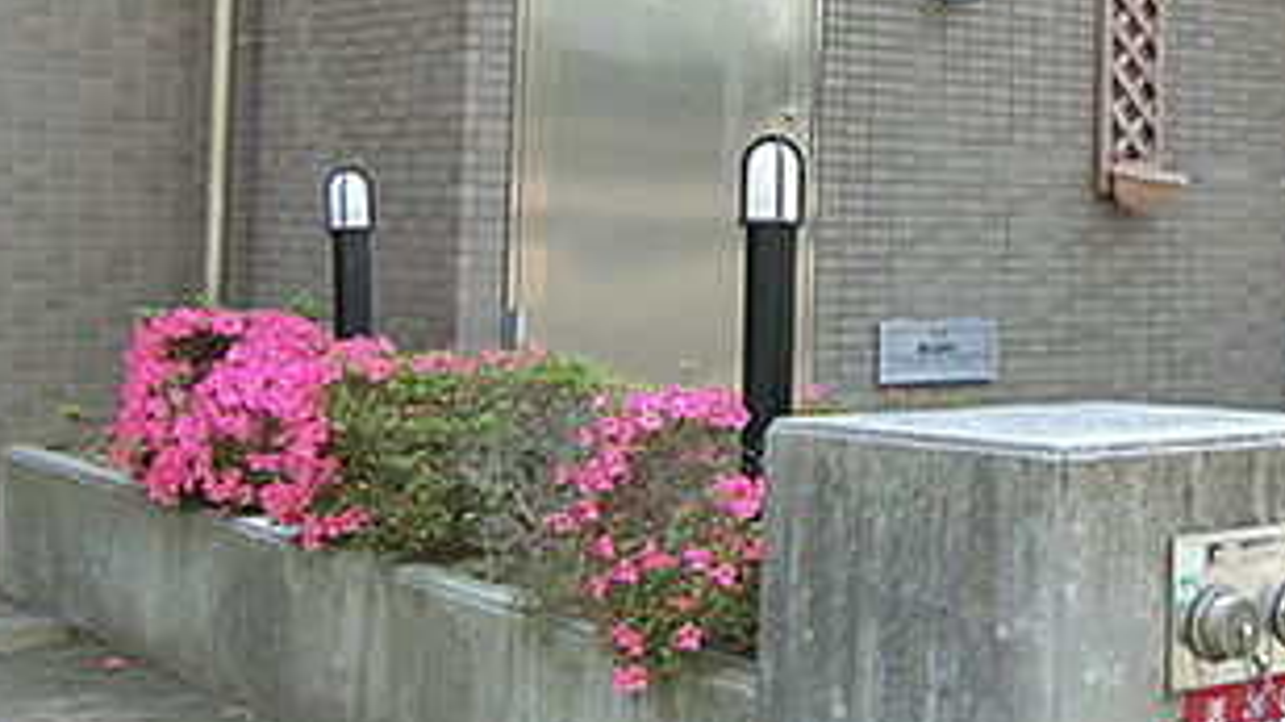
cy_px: 117
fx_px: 2316
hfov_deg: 29.8
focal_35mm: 68
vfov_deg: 17.5
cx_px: 1147
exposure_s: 1/125
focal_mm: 6.4
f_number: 3.3
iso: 80
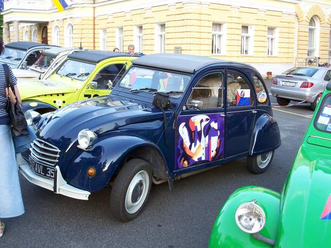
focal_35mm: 43
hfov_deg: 43.9
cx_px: 166
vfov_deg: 33.6
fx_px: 411
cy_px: 124
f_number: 3.2
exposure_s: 1/40
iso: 200
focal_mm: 9.1
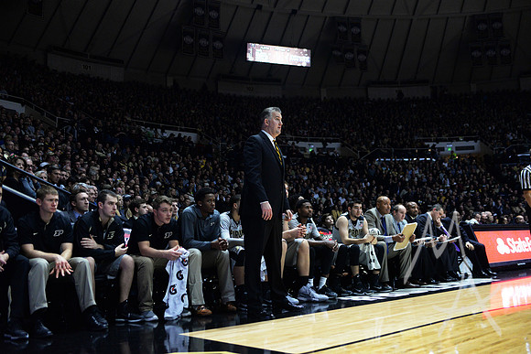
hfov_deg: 54.4
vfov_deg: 37.9
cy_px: 177
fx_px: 516
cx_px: 266
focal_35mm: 35
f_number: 3.2
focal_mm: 35
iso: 4000
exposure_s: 1/1000
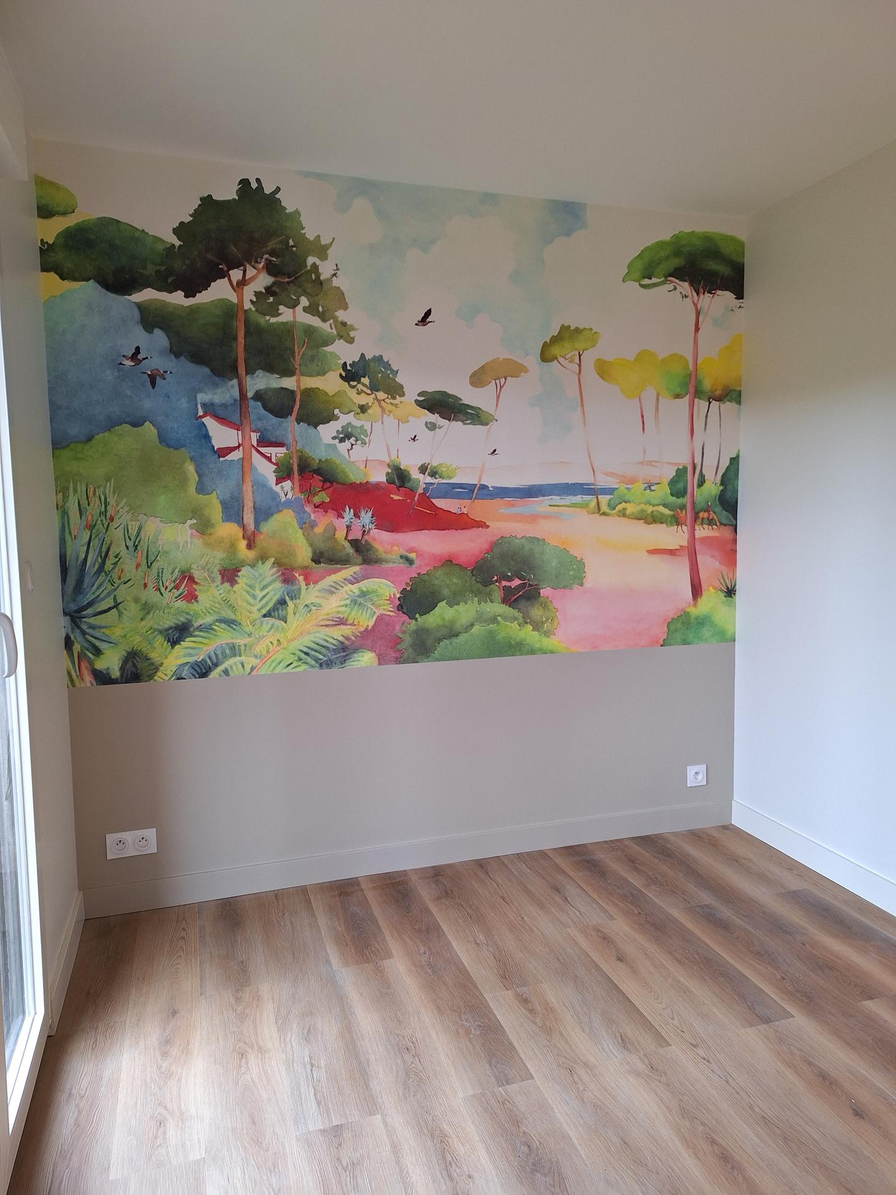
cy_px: 598
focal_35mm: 23
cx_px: 448
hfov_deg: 58.9
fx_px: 794
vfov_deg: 73.9
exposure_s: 1/50
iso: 100
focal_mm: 5.54
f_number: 1.8
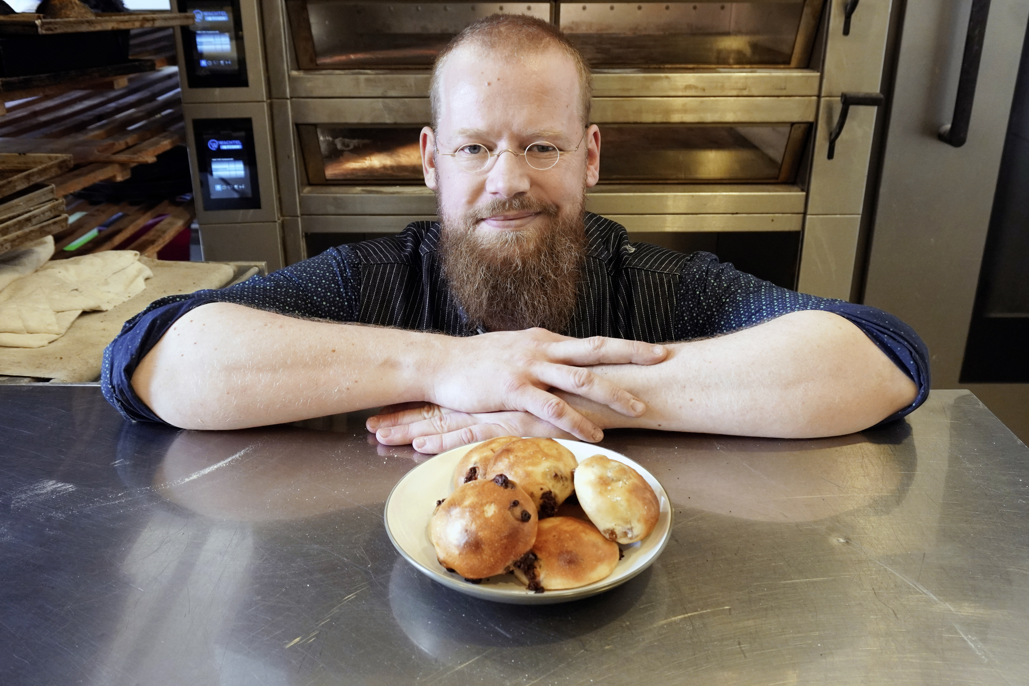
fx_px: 900
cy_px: 343
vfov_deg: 41.7
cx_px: 514
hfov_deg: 59.5
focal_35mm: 32
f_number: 6.3
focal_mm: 21
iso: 2000
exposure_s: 1/40
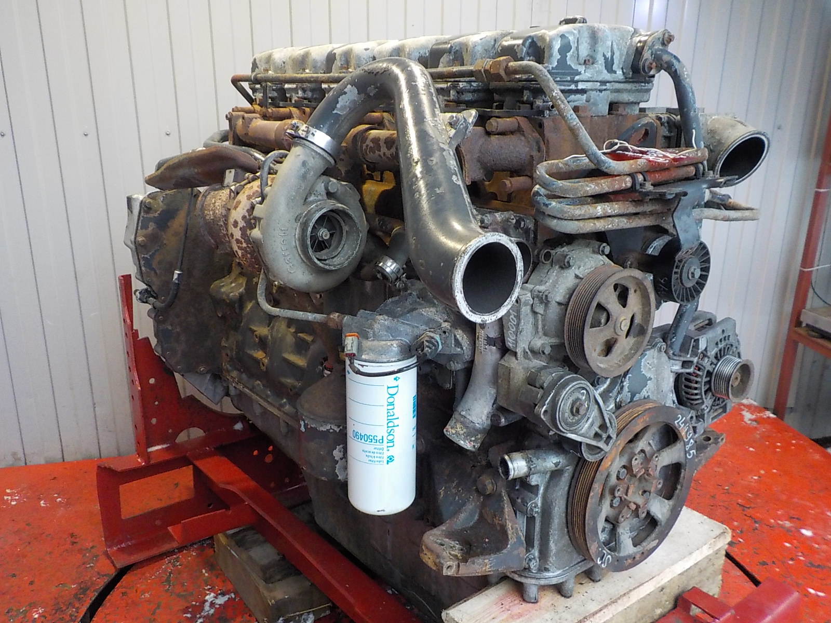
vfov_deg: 46.8
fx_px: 720
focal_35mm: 30
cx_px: 416
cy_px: 312
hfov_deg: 60.0
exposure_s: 1/30
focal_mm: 4.1
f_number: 3.3
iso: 360
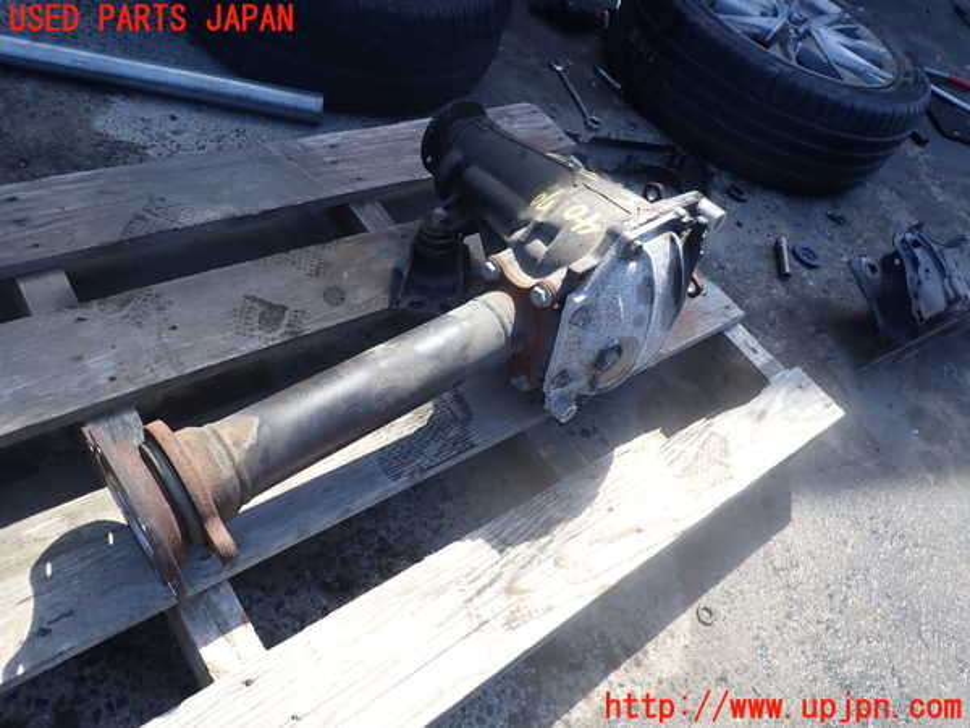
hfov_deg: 69.4
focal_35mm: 25
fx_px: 701
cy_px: 364
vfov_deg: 54.9
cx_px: 485
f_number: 2.8
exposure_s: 1/320
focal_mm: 4.5
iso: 100
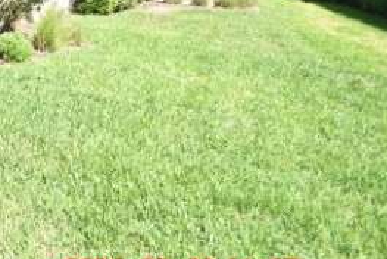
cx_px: -131
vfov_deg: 29.4
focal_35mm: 41
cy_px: -29
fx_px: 441
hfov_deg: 33.0
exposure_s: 1/3000
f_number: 3.5
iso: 800
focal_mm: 10
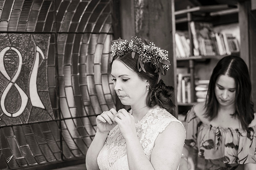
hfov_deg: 39.6
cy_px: 85
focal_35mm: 50
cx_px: 128
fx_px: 355
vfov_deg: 27.0
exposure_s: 1/125
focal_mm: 50
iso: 1000
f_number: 2.8
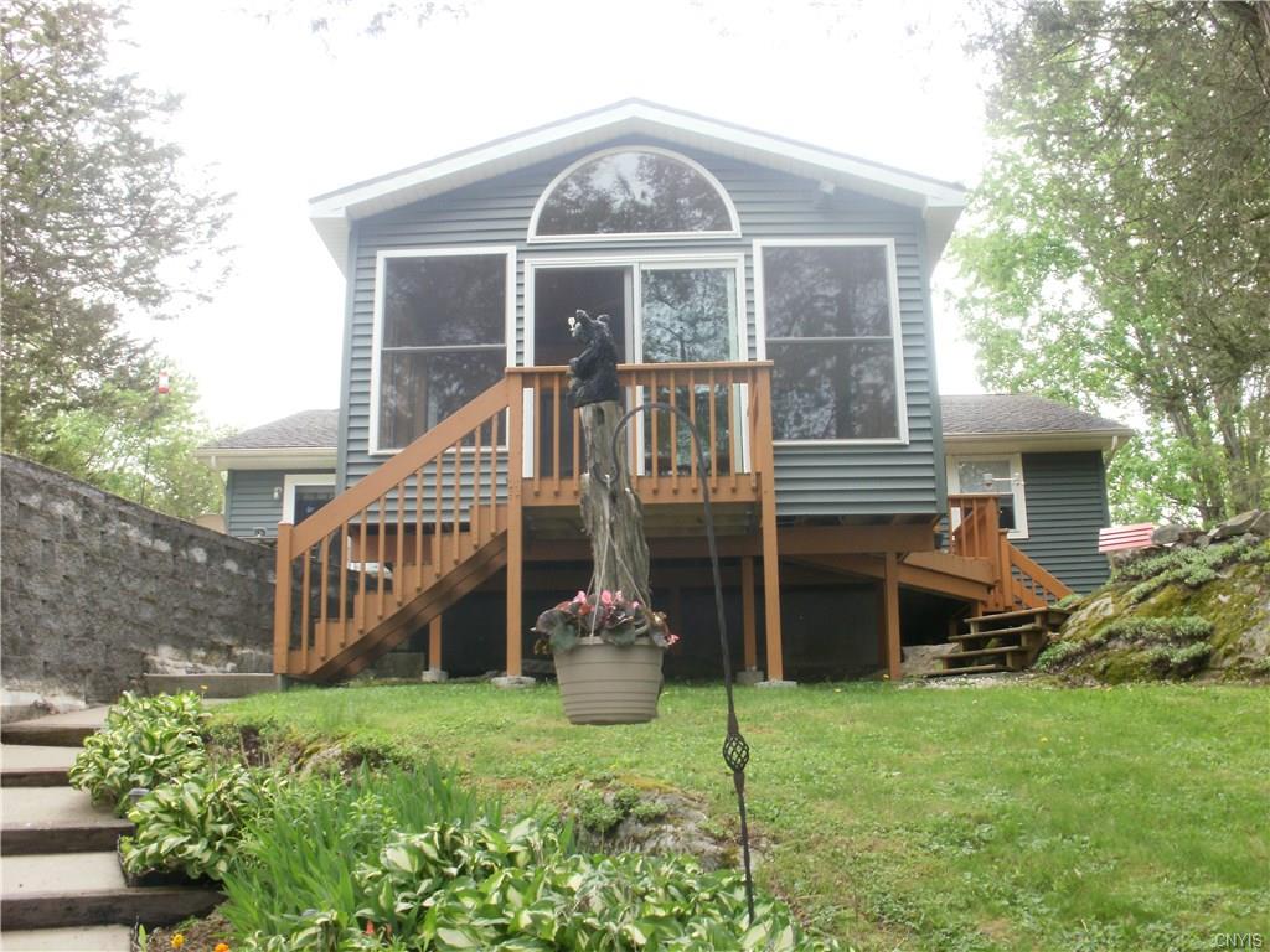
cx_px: 635
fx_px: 1321
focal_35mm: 36
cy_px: 476
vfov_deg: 39.7
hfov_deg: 51.4
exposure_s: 1/100
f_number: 5.6
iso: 100
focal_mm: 6.3
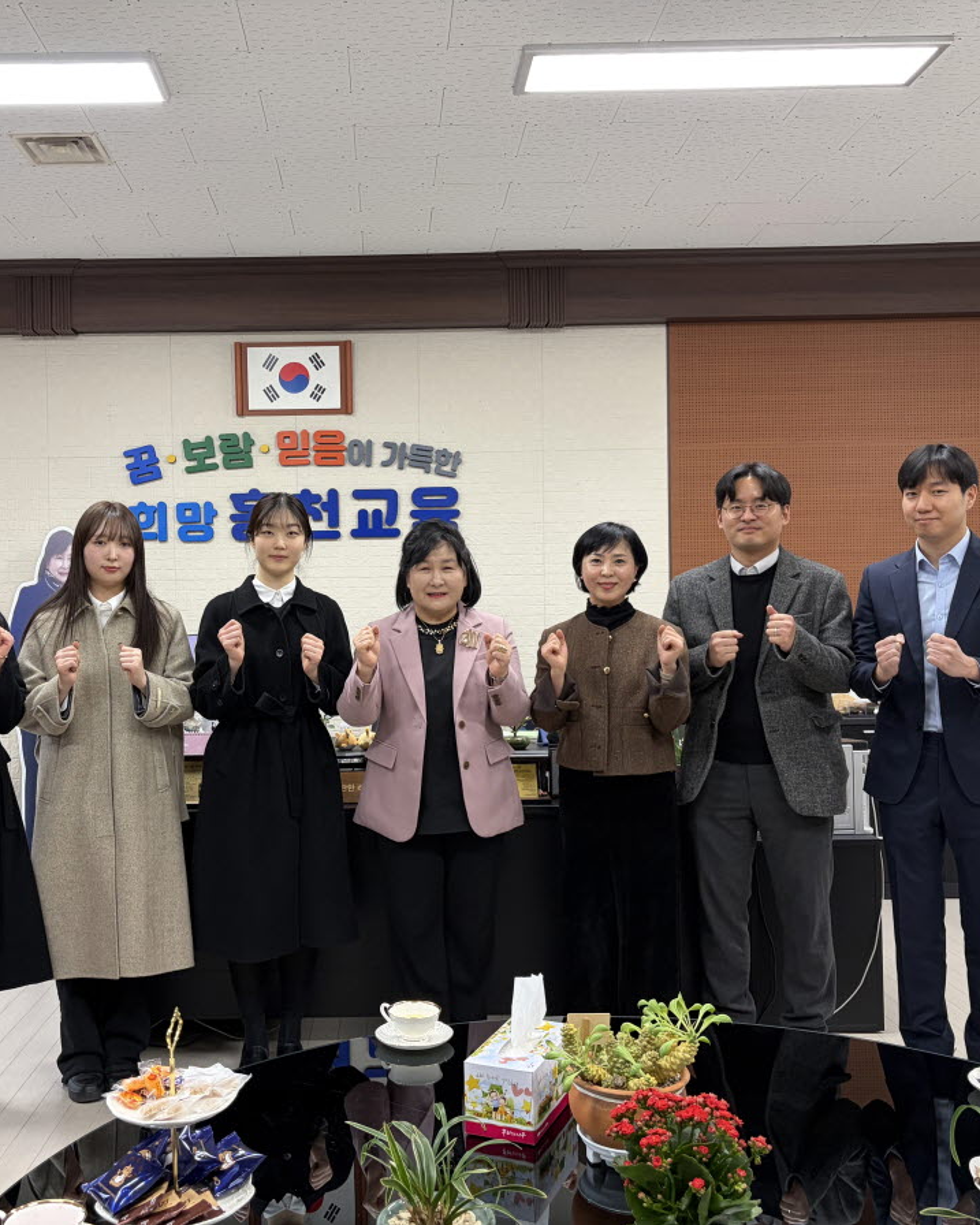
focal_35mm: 34
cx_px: 380
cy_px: 611
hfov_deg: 43.1
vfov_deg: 52.8
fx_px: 1232
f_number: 1.6
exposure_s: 1/60
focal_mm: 5.96
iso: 160
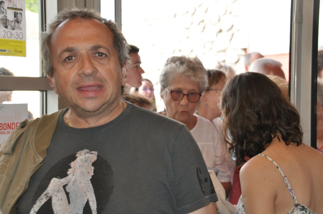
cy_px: 107
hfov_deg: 22.6
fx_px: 806
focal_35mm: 90
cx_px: 162
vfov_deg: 15.1
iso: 800
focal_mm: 60
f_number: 5
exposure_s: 1/60
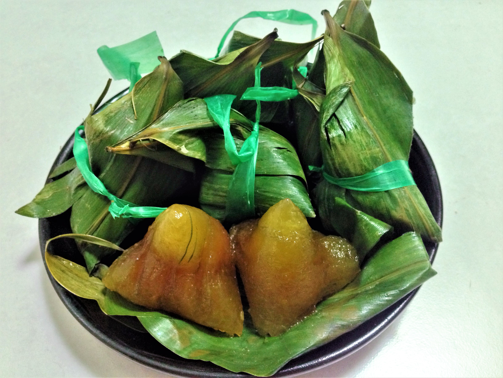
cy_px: 189
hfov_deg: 55.4
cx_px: 252
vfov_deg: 42.9
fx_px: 480
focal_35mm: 33
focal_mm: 4.12
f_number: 2.4
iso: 400
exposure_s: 1/20
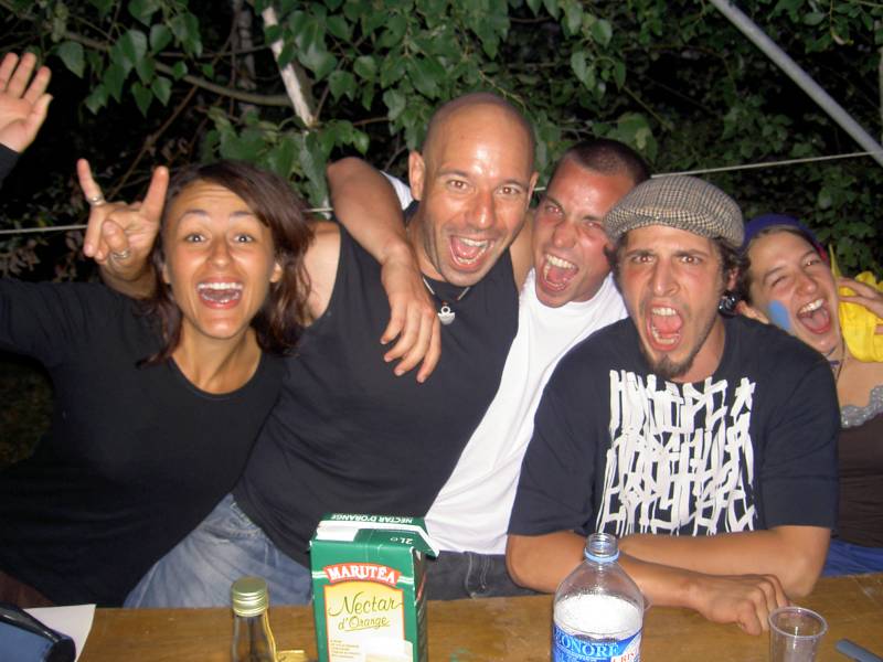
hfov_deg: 47.9
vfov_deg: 36.8
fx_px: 995
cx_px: 442
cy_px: 331
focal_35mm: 39
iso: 100
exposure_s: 1/8
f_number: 2.8
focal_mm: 8
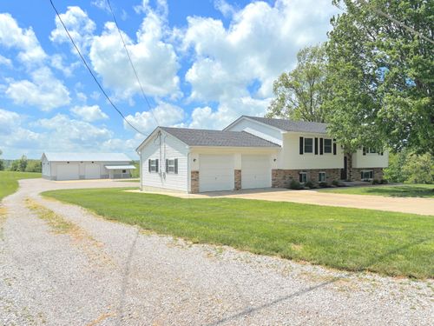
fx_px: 326
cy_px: 163
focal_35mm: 26
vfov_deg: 53.1
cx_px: 217
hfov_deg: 67.3
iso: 50
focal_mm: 5.96
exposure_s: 1/6711
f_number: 1.6
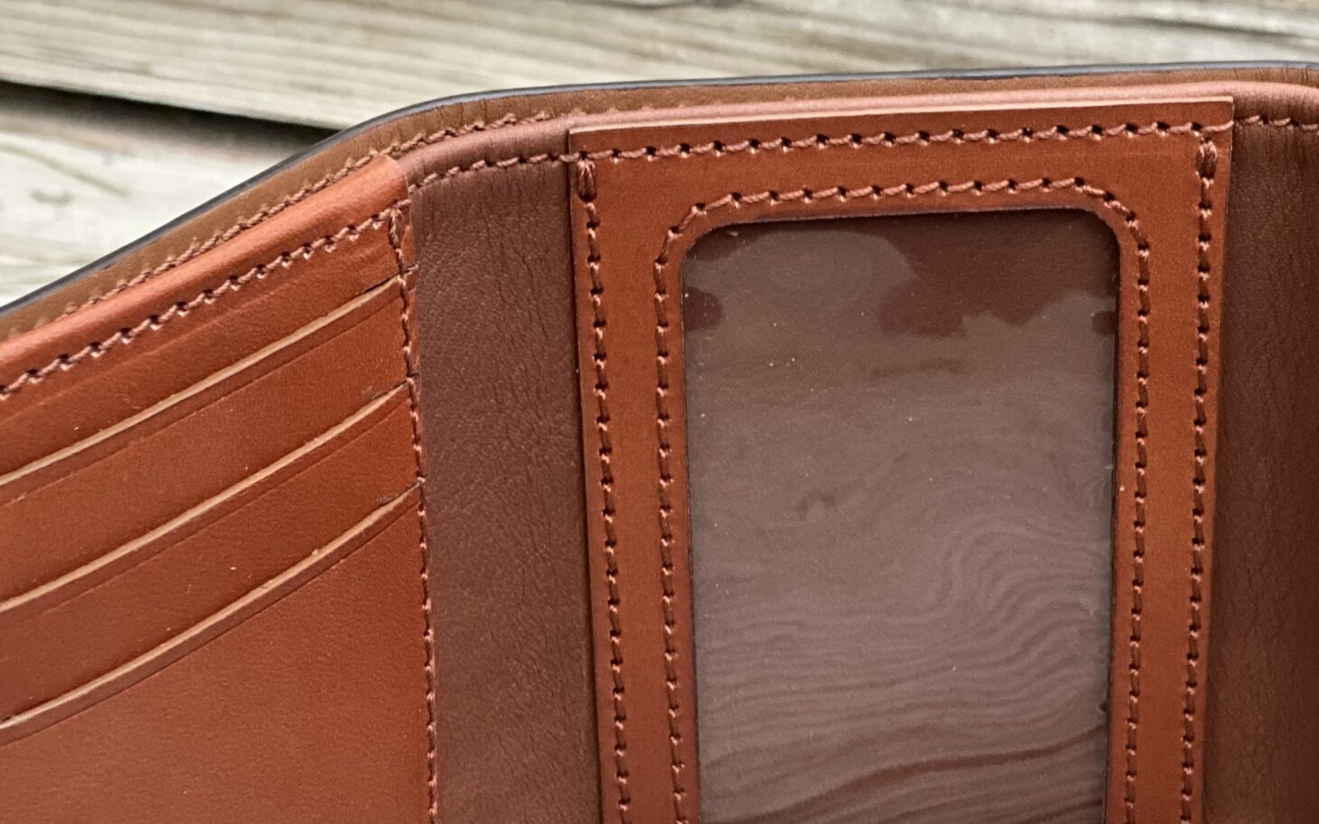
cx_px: 869
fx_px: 3486
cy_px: 623
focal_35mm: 97
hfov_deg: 21.4
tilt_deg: -26.5
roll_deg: +0.6
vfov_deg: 13.4
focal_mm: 6
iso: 250
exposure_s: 1/100
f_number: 2
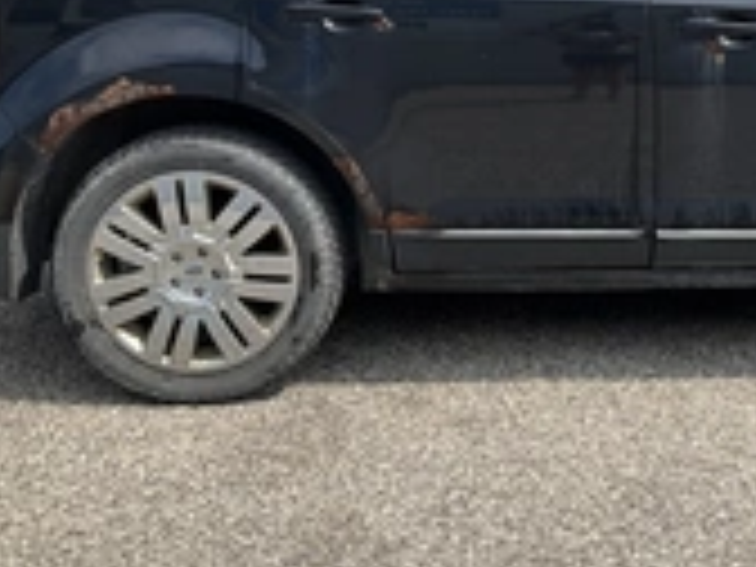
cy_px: 63
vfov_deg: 20.9
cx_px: 680
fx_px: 1507
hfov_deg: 27.2
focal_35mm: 69
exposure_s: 1/997
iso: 25
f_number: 1.8
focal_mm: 3
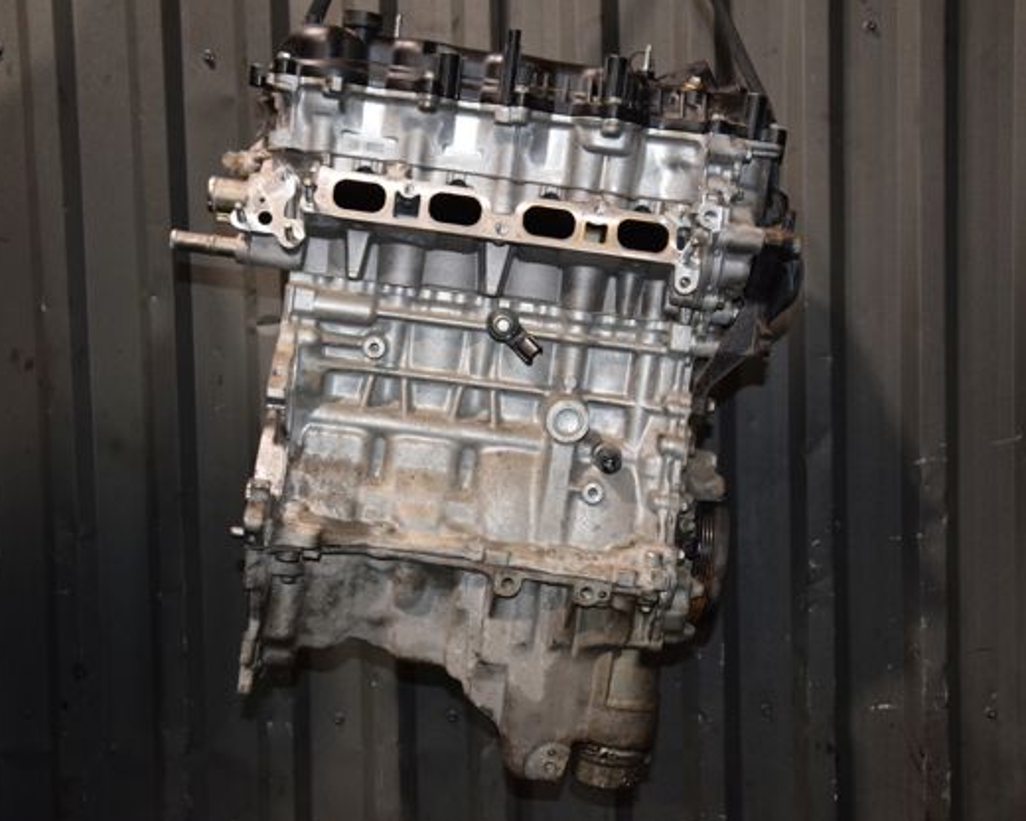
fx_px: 1366
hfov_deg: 41.2
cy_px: 416
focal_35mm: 45
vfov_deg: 33.4
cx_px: 525
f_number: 5
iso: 800
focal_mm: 26
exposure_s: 1/60
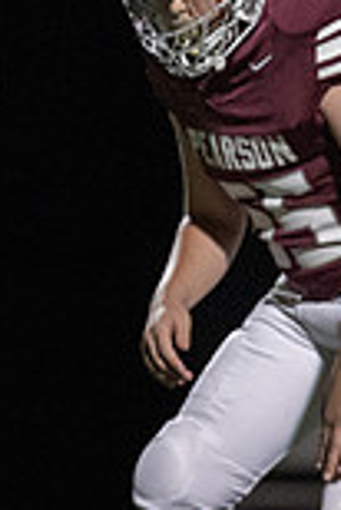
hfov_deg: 1.3
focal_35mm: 1064
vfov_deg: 1.9
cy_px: 556
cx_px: 855
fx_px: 15083
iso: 3200
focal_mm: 200
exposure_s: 1/1000
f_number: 2.8
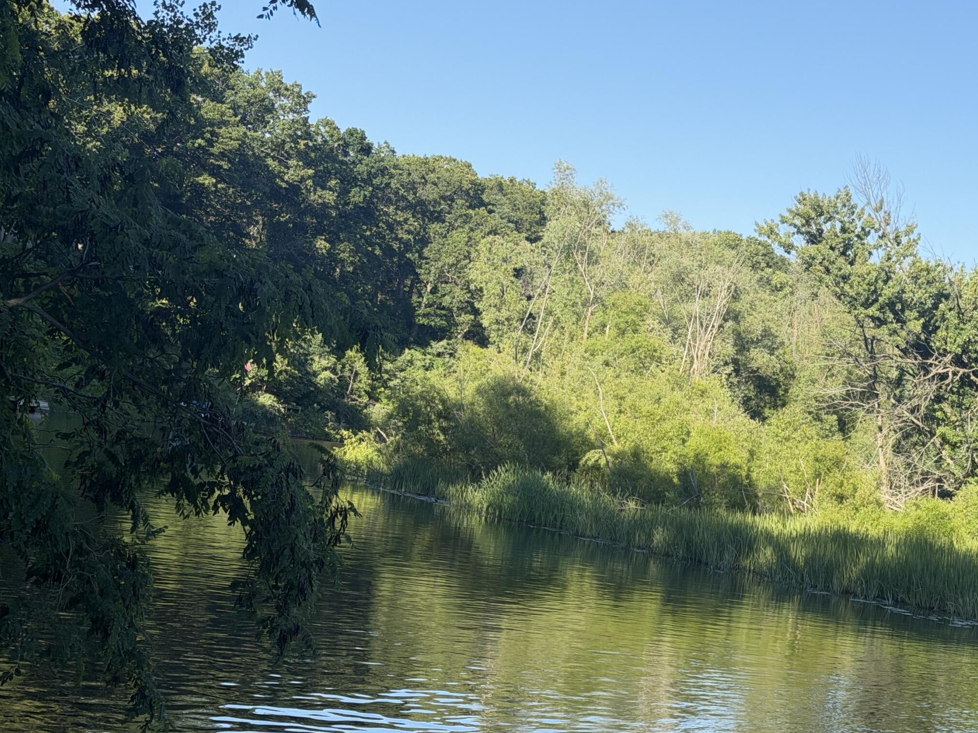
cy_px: 371
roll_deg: -7.2
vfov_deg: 20.7
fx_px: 2006
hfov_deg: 27.1
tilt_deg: +3.3
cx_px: 697
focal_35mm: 71
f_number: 1.78
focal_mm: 6.76
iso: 80
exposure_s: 1/2208
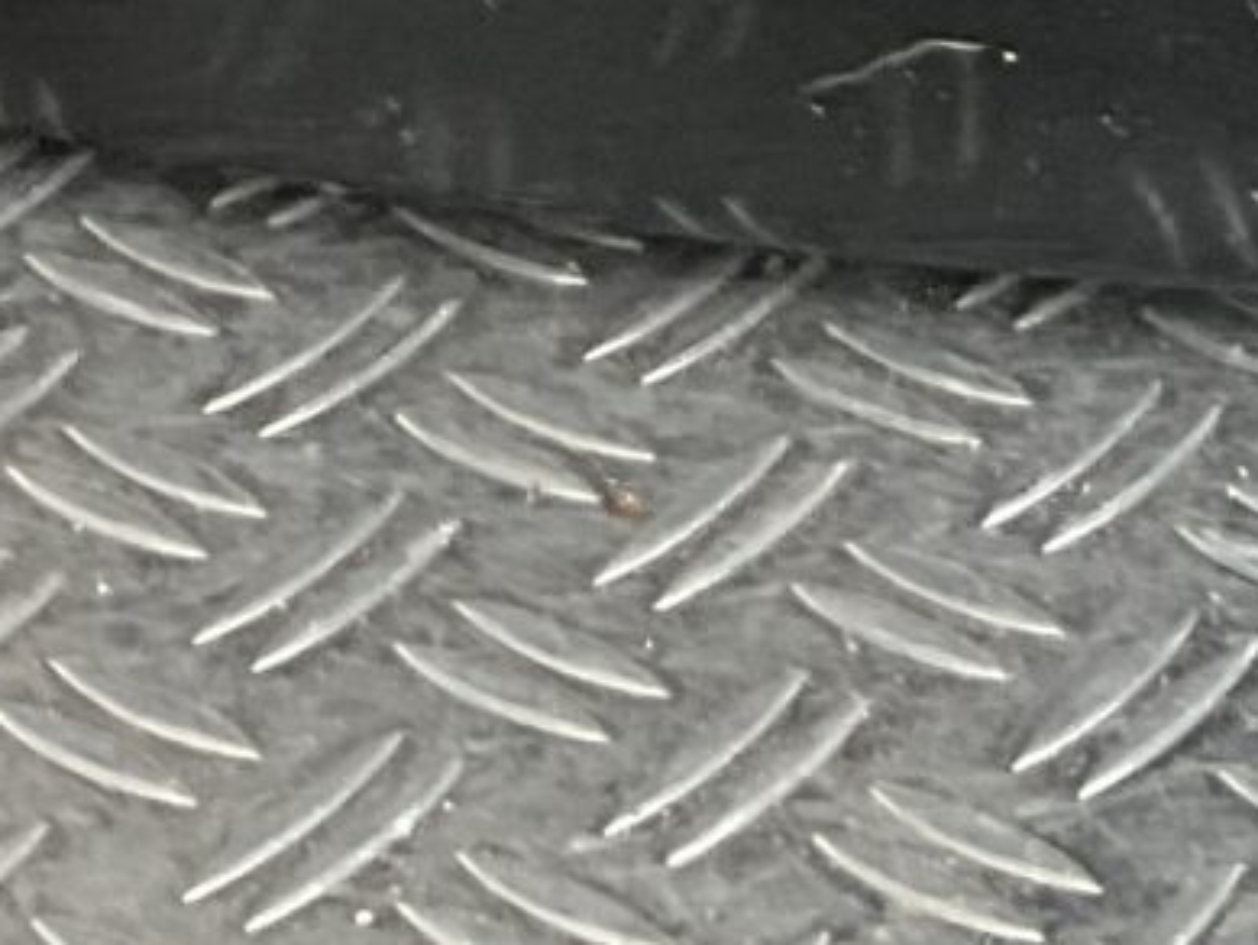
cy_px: -2019
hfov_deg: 9.5
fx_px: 6943
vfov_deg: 6.9
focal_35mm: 191
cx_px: 2674
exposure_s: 1/107
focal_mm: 3
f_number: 1.8
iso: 16
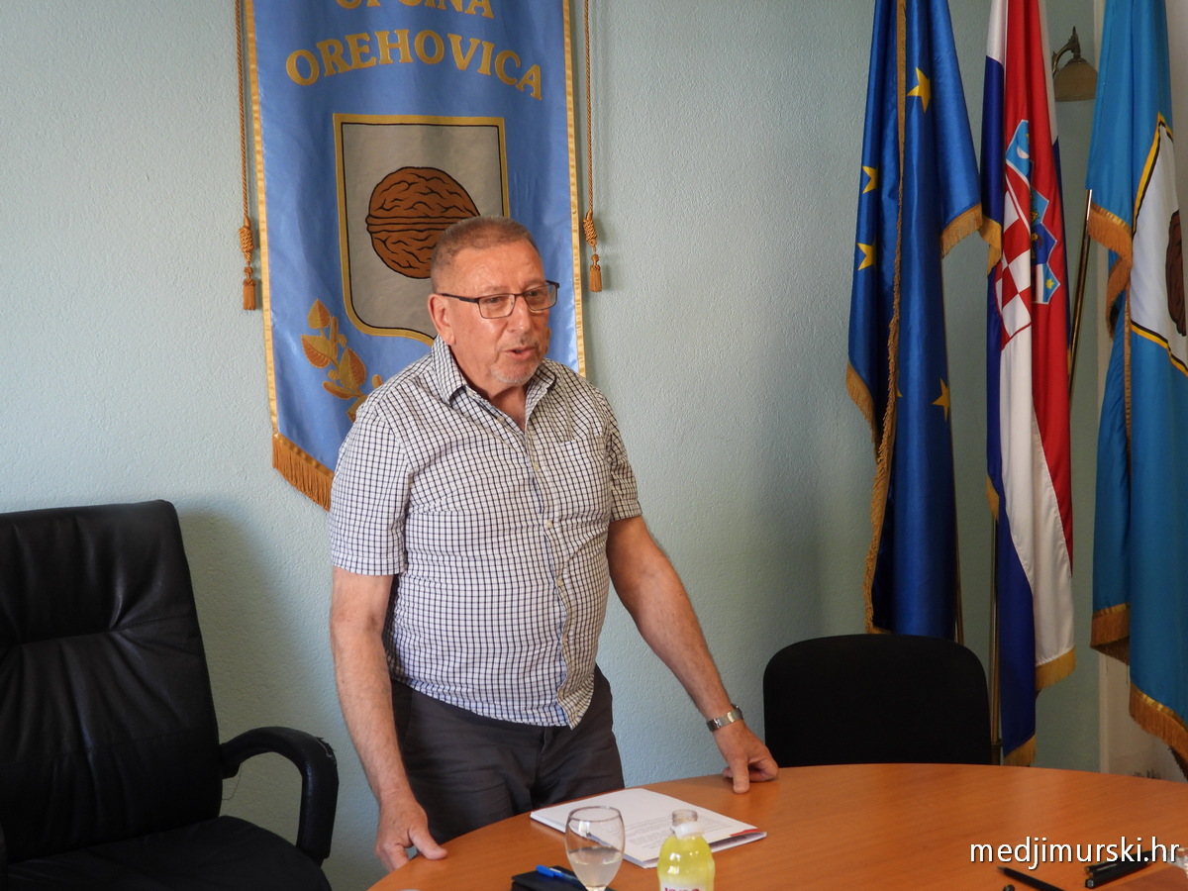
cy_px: 446
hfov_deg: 40.4
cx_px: 594
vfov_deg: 30.9
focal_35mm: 47
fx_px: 1613
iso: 180
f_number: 3.2
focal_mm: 8.5
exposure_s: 1/30
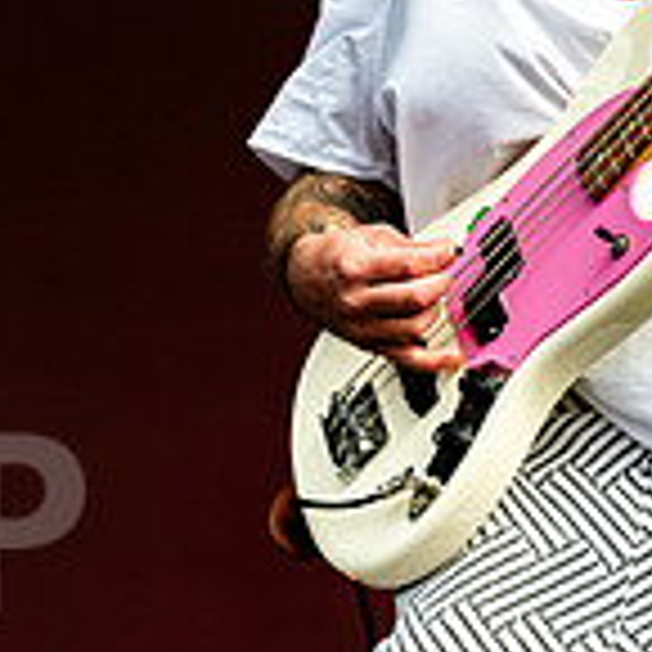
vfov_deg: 4.6
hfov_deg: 4.6
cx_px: 701
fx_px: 8140
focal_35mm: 382
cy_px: 38
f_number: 4.5
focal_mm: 112
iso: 400
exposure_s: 1/5000
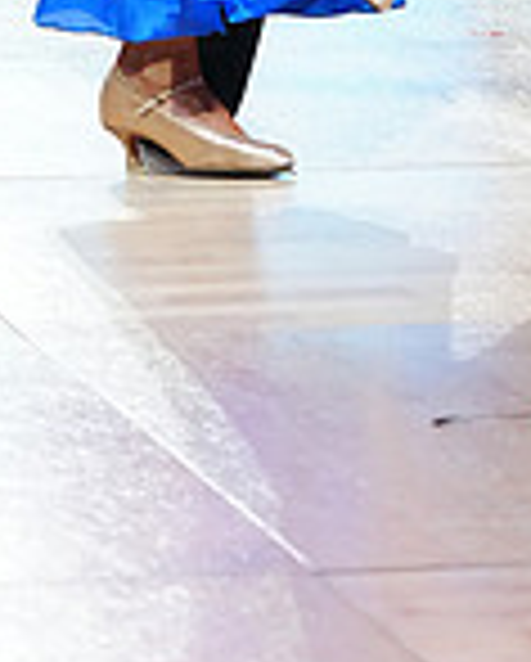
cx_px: 304
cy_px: -351
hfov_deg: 5.7
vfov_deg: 7.0
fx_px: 5293
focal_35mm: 270
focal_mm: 73
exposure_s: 1/320
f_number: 4
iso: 2500
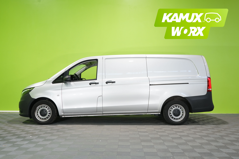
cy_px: 80
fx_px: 219
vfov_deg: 40.0
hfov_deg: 57.2
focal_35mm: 33
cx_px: 120
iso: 800
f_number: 5.6
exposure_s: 1/30
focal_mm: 33
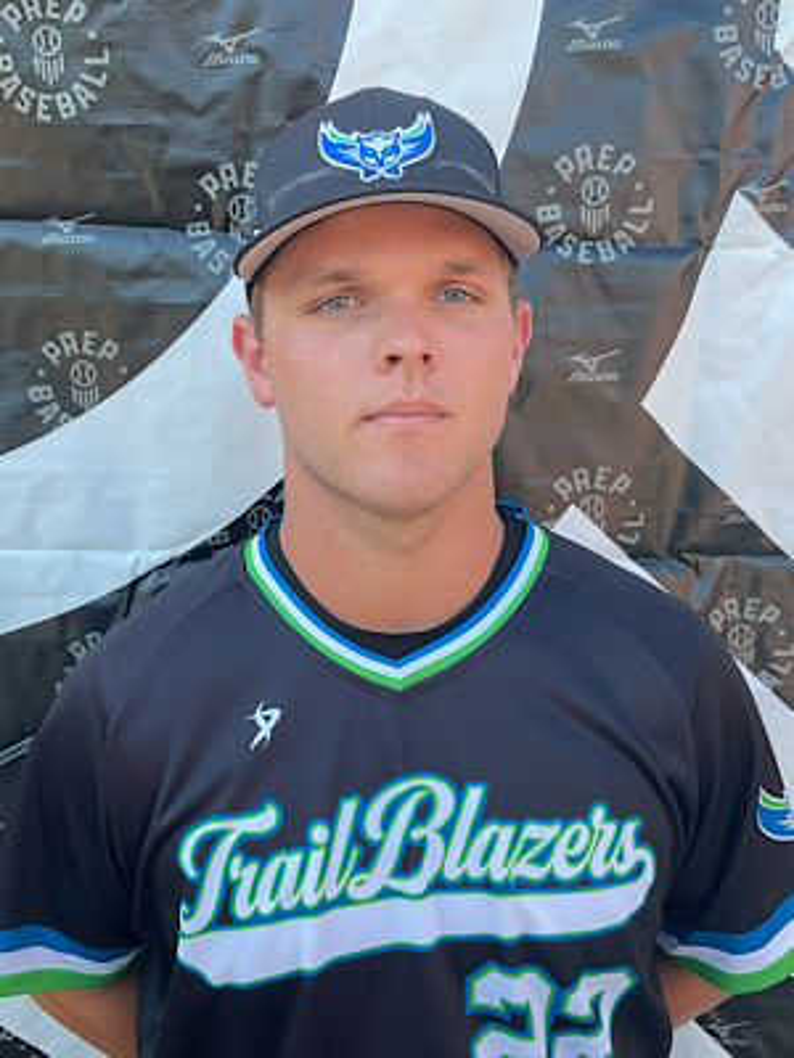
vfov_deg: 61.7
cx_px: 397
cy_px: 529
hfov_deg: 48.2
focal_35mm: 29
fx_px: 887
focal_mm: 3
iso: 16
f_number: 1.8
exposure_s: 1/177
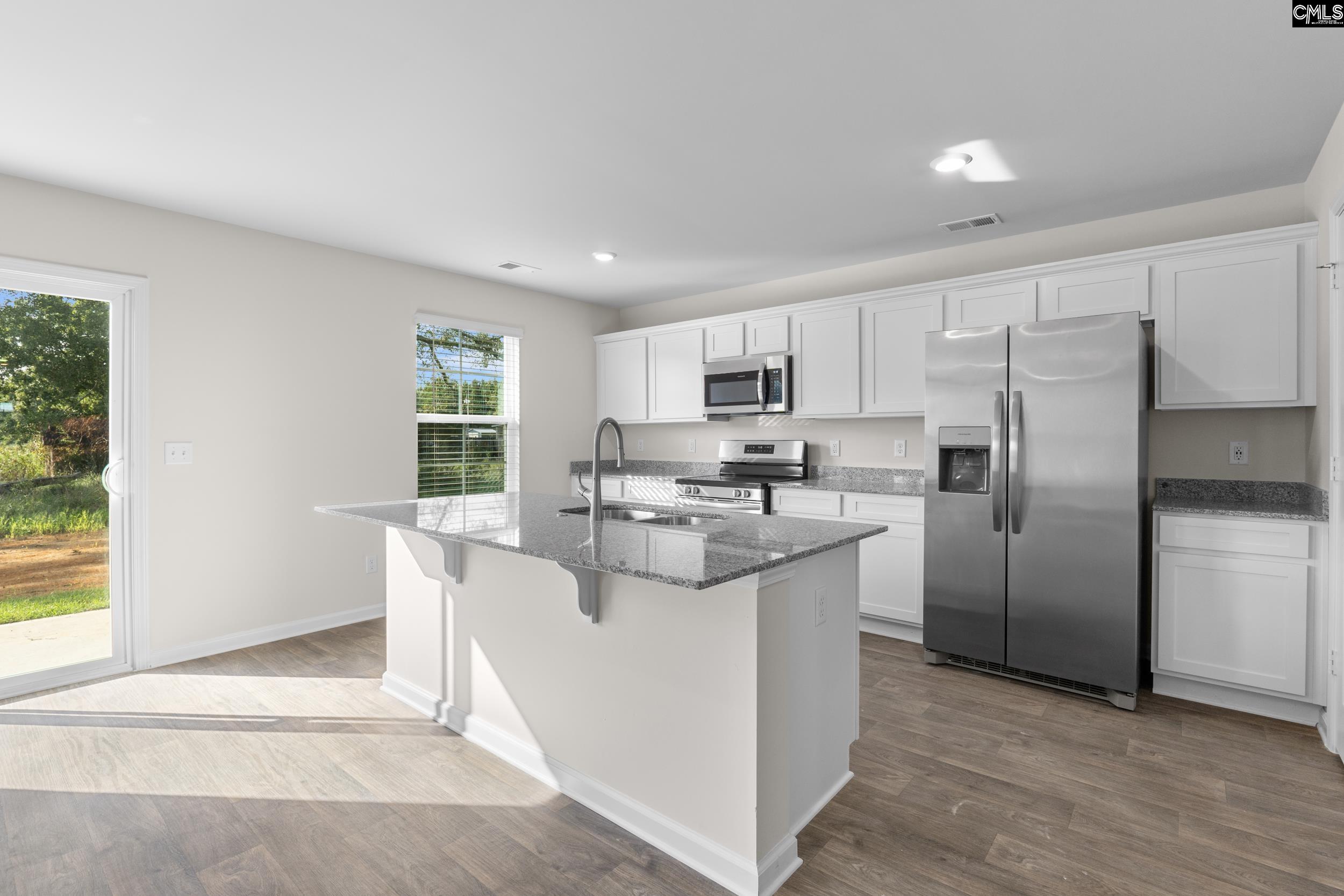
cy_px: 448
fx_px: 616
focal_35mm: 16
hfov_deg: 95.0
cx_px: 672
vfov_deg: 72.1
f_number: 6.3
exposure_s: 1/15
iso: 200
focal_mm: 11
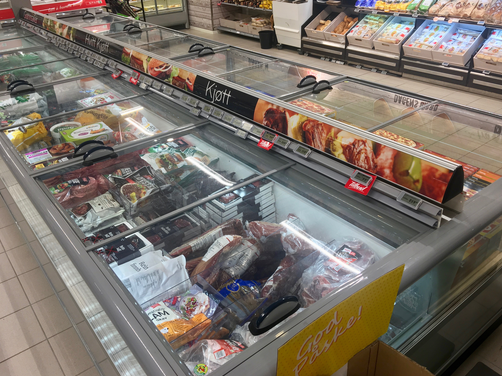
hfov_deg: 60.0
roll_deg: +2.6
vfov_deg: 46.8
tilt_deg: -29.0
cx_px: 253
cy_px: 187
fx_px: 435
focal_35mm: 30
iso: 25
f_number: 2.2
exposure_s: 1/33
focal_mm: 4.15
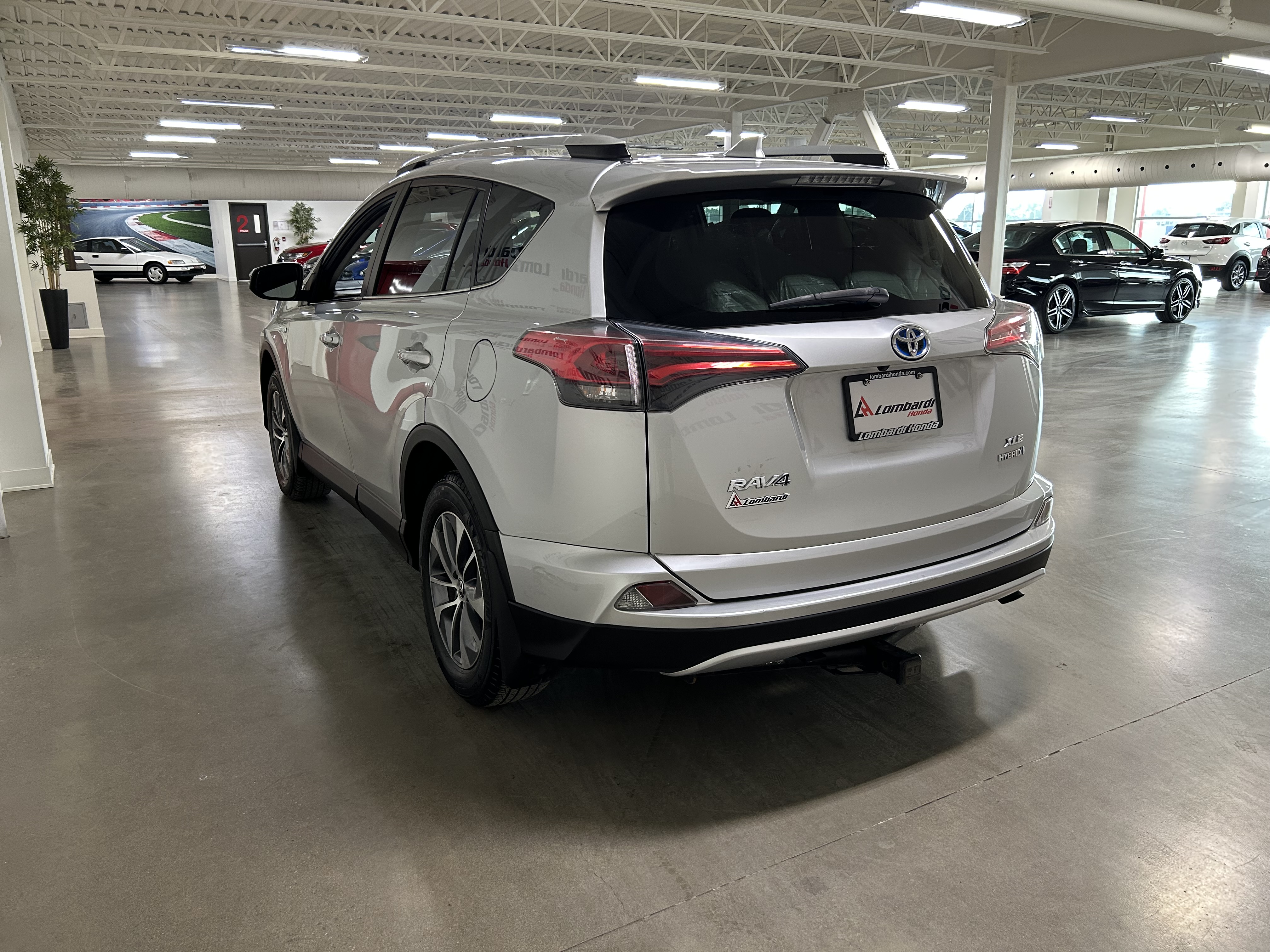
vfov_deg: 53.1
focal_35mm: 26
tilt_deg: -13.9
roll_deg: +0.1
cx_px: 635
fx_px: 954
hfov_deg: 67.3
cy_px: 476
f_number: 1.5
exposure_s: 1/60
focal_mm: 5.7
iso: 125
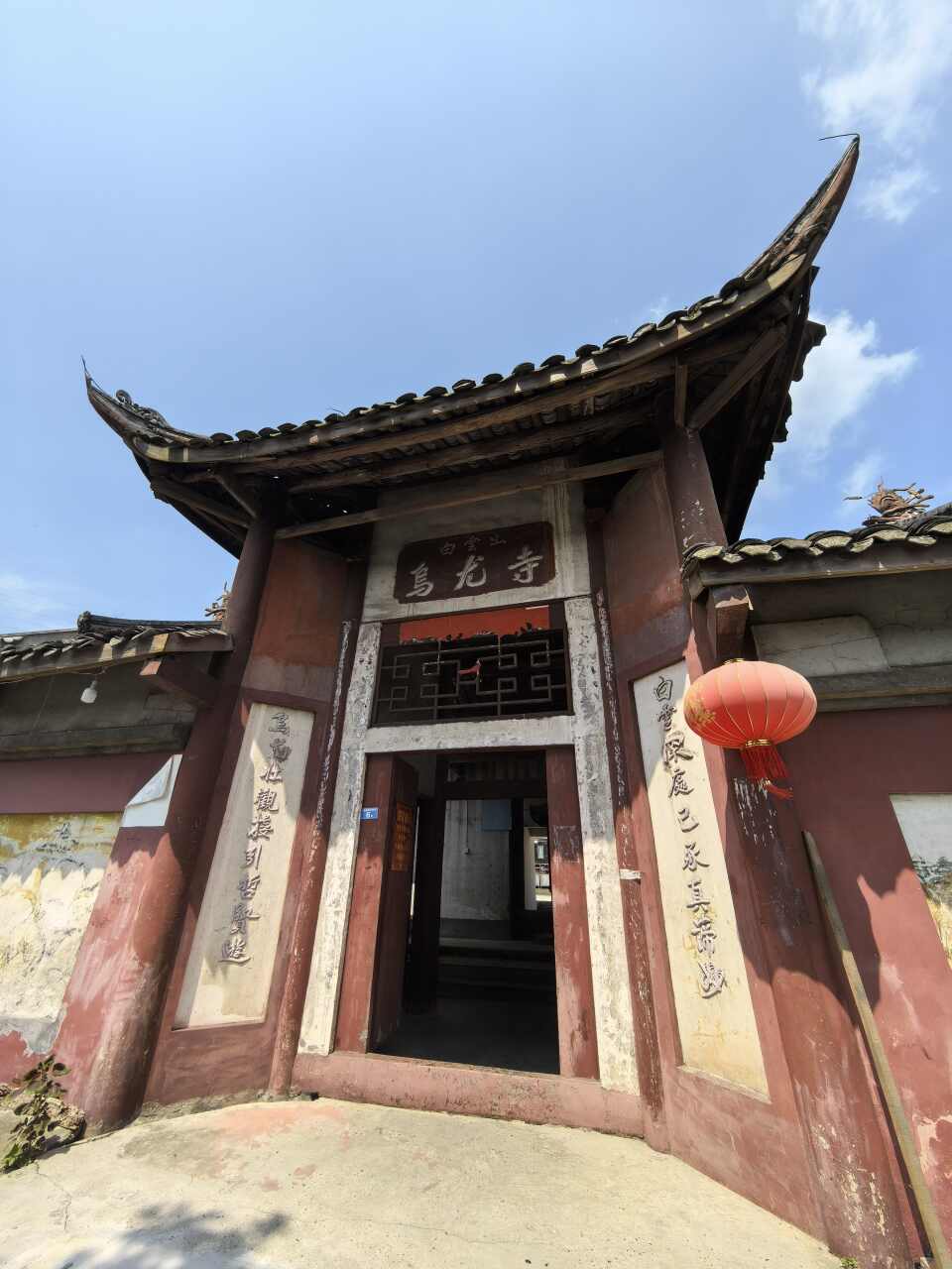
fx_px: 477
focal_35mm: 13
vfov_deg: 106.2
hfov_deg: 89.9
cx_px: 476
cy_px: 634
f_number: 2.2
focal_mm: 1.95
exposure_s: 1/971
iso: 50
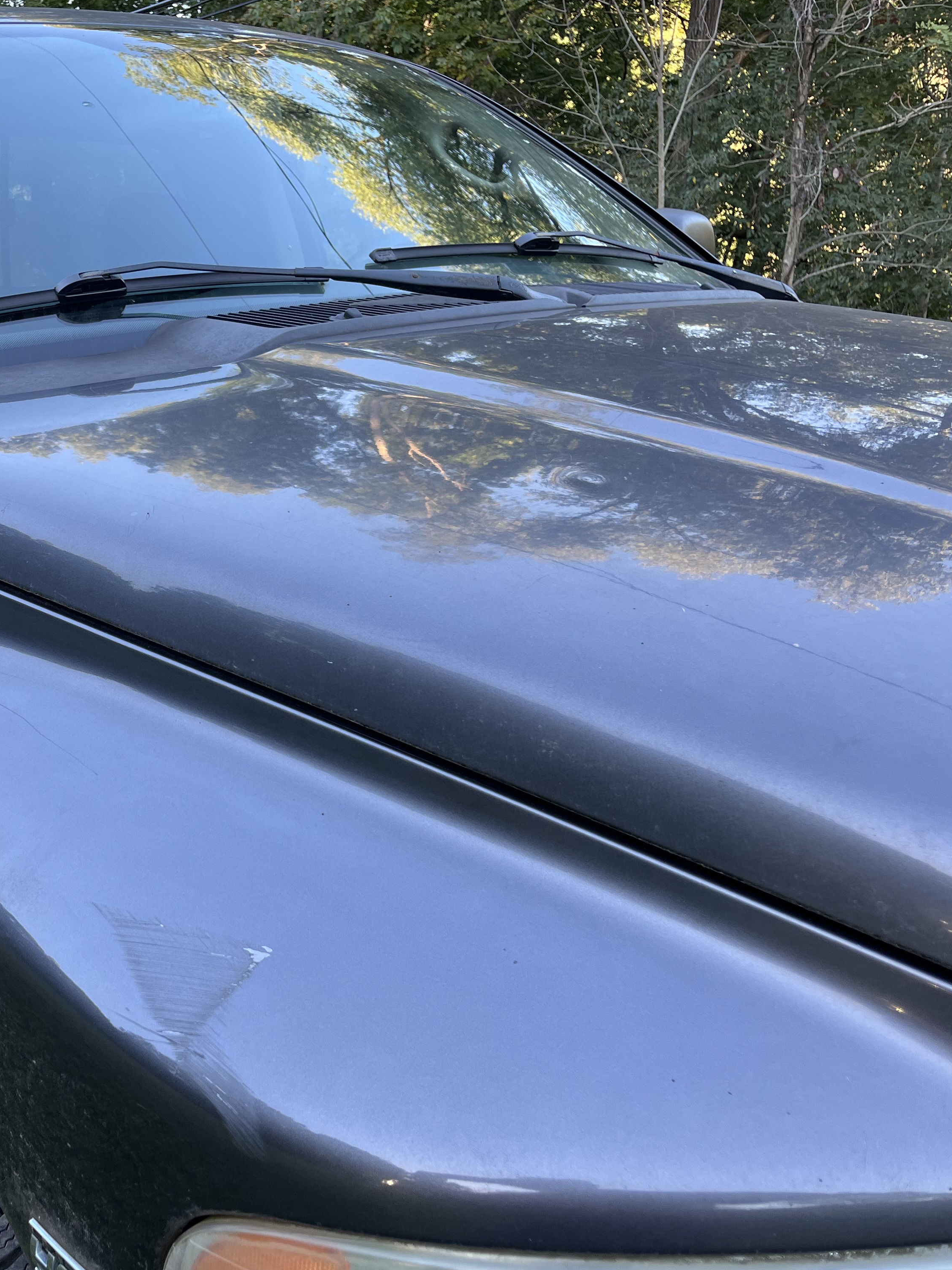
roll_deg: +6.3
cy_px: 635
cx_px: 175
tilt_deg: -16.0
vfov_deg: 52.6
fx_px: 1284
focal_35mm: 35
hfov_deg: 39.0
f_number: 1.6
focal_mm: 5.1
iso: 40
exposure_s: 1/122
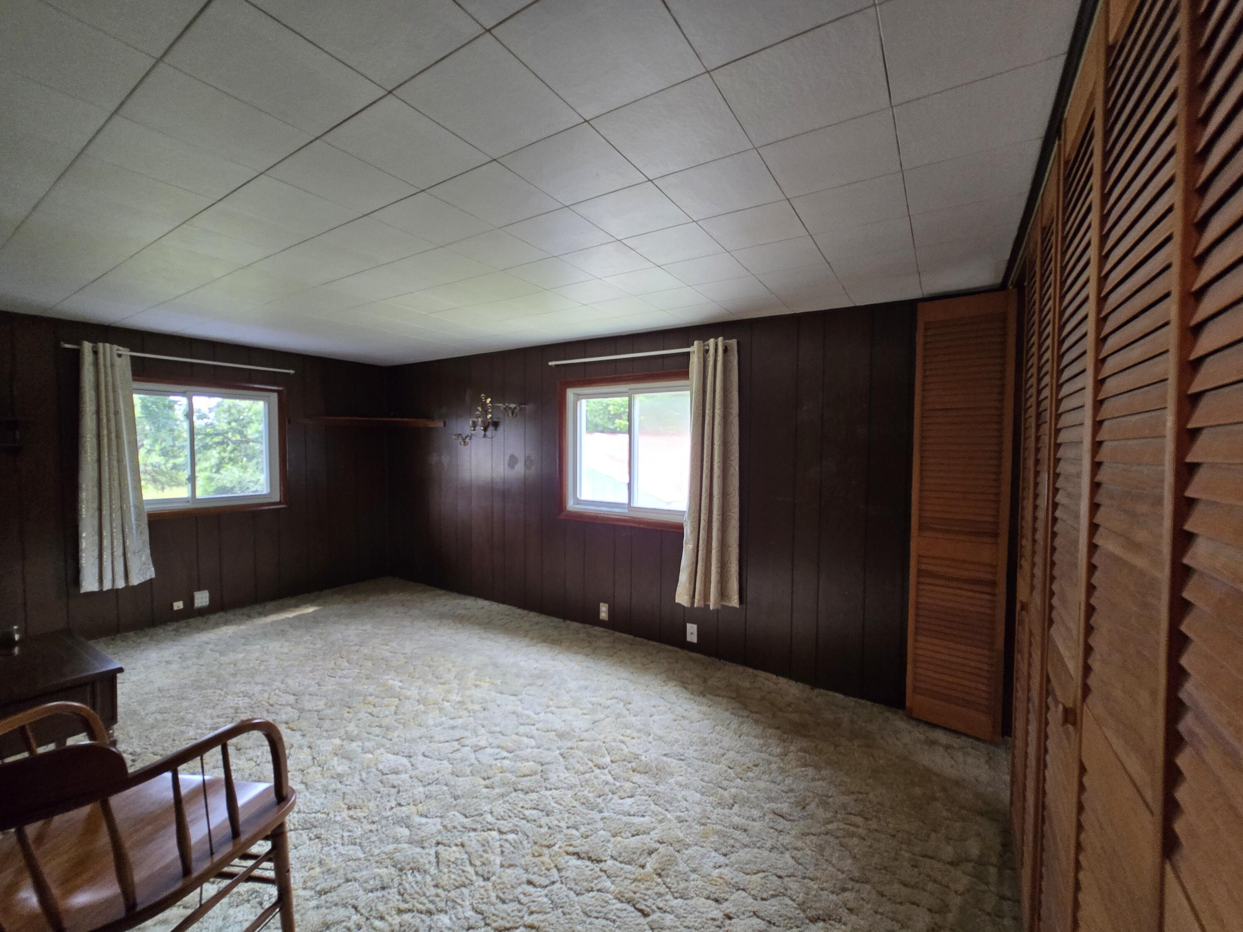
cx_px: 622
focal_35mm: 13
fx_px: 467
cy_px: 466
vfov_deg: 89.9
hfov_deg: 106.2
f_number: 2.2
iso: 320
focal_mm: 2.2
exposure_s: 1/60
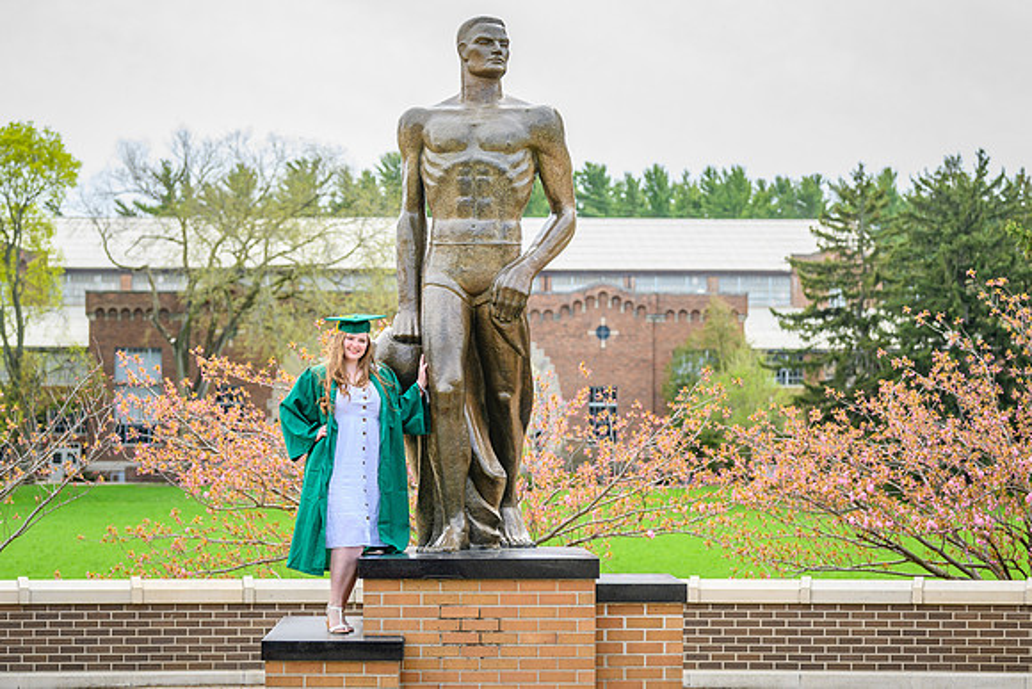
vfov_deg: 15.3
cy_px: 317
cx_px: 561
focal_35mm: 89
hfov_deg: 22.8
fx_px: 2563
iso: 400
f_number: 4
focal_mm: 82
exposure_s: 1/1000
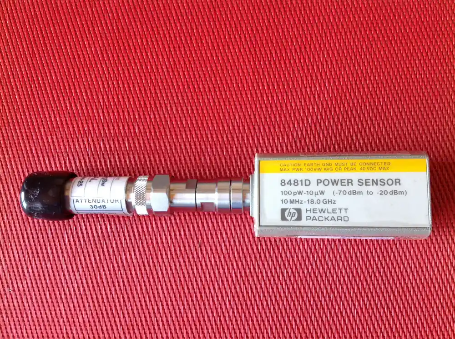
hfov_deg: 52.7
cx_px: 228
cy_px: 170
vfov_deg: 40.6
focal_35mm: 35
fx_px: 459
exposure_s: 1/15
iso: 64
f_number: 2.4
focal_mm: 4.28
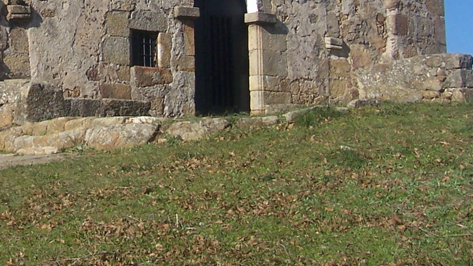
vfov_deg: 13.0
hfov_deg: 23.2
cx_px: 36
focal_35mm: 89
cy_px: -100
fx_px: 1116
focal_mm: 5.6
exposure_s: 1/500
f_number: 5.6
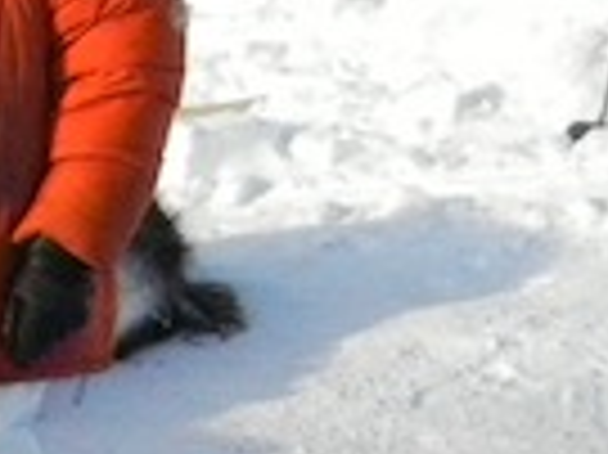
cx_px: -576
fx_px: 2229
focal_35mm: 127
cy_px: 418
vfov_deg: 11.6
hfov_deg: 13.5
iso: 1600
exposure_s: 1/2000
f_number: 7
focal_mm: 5.4
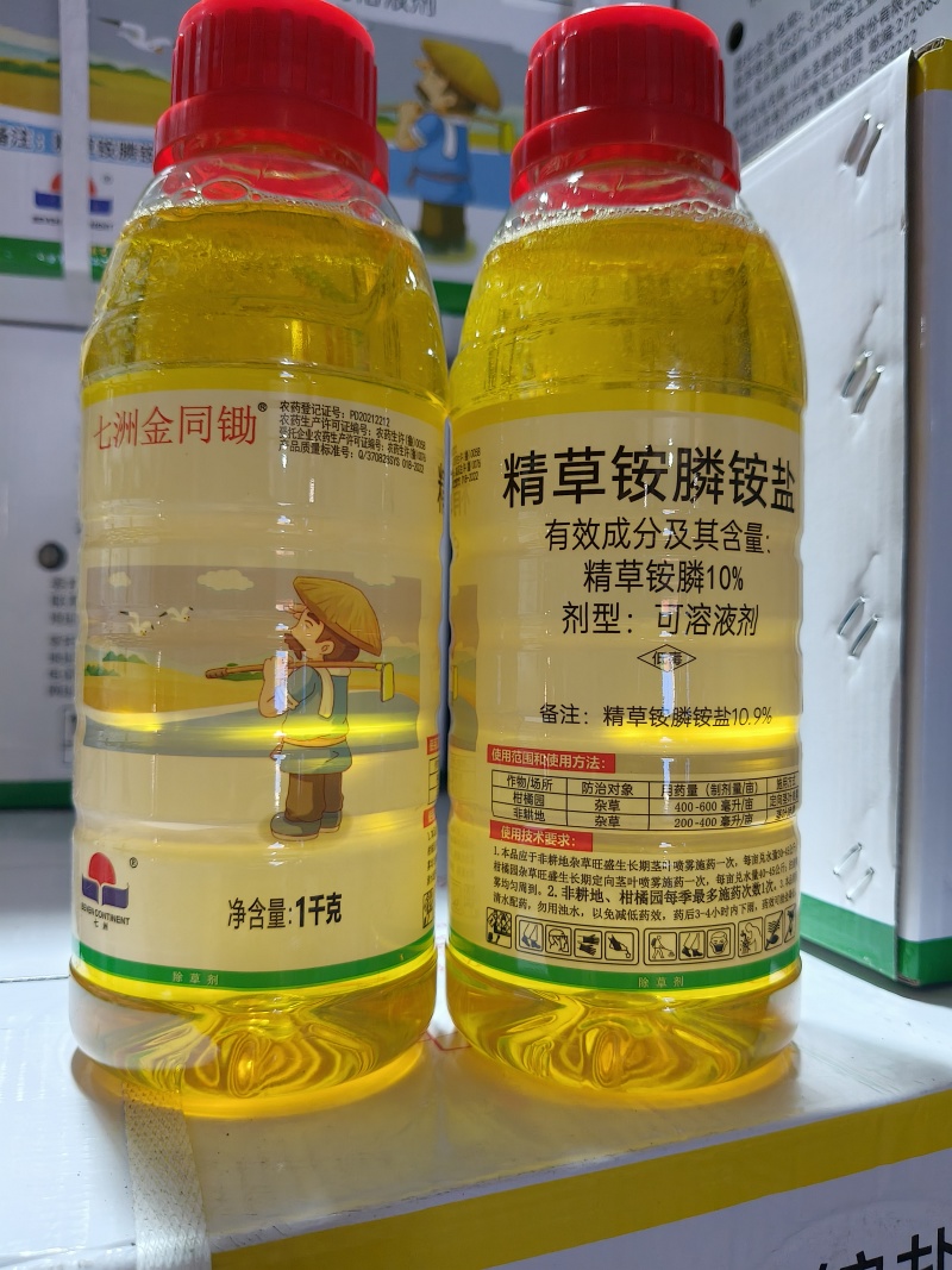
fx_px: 954
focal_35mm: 26
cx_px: 476
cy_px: 635
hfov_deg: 53.1
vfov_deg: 67.3
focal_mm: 4.84
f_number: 1.8
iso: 250
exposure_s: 1/100
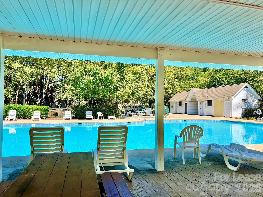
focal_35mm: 26
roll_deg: -0.4
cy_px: 98
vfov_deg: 53.1
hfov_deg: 67.3
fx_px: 198
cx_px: 132
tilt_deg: +1.5
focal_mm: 5.7
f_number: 1.5
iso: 50
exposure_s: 1/2915
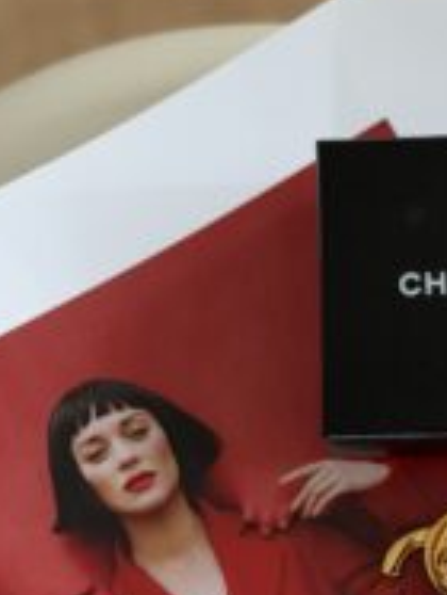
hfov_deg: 14.2
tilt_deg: -83.0
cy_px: 489
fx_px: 1769
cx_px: 437
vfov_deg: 18.8
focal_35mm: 103
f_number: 1.78
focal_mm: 6.76
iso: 125
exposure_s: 1/60
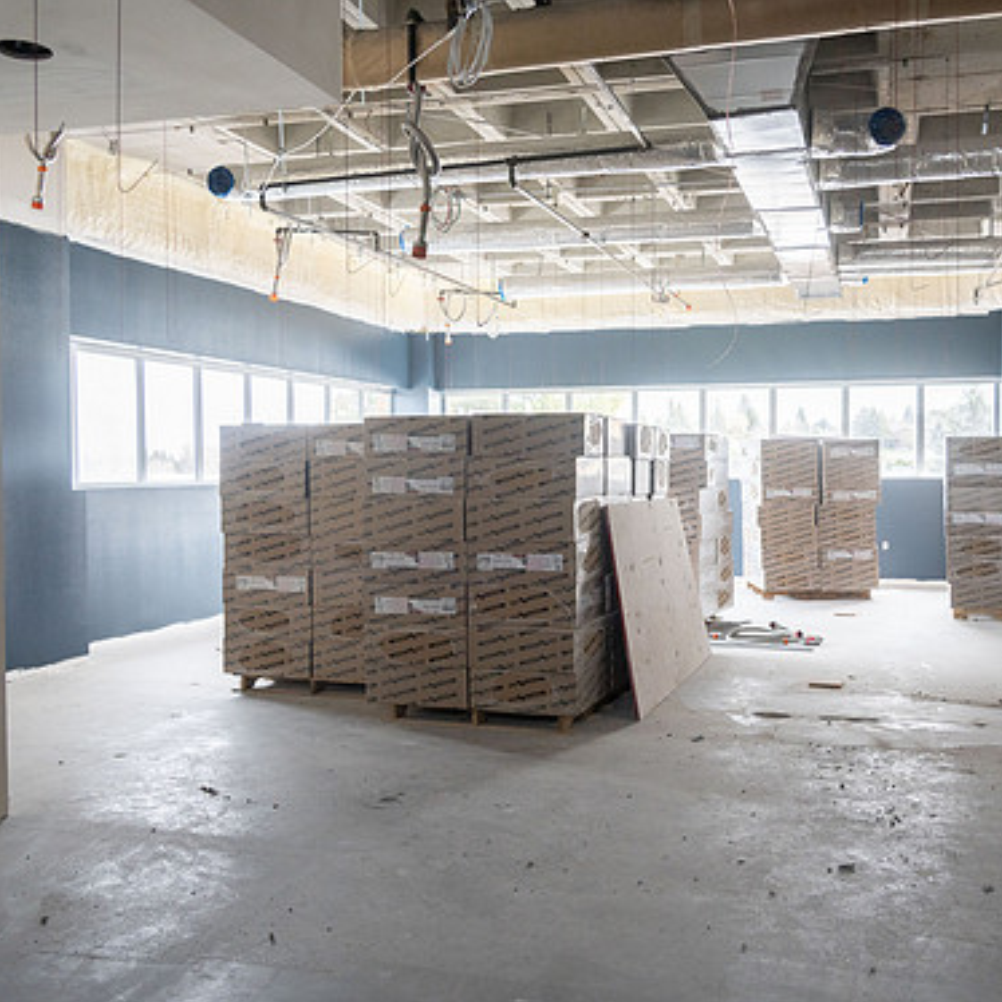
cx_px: 571
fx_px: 1048
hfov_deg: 50.9
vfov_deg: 51.1
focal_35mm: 32
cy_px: 498
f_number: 4
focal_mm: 24
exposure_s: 1/250
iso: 400
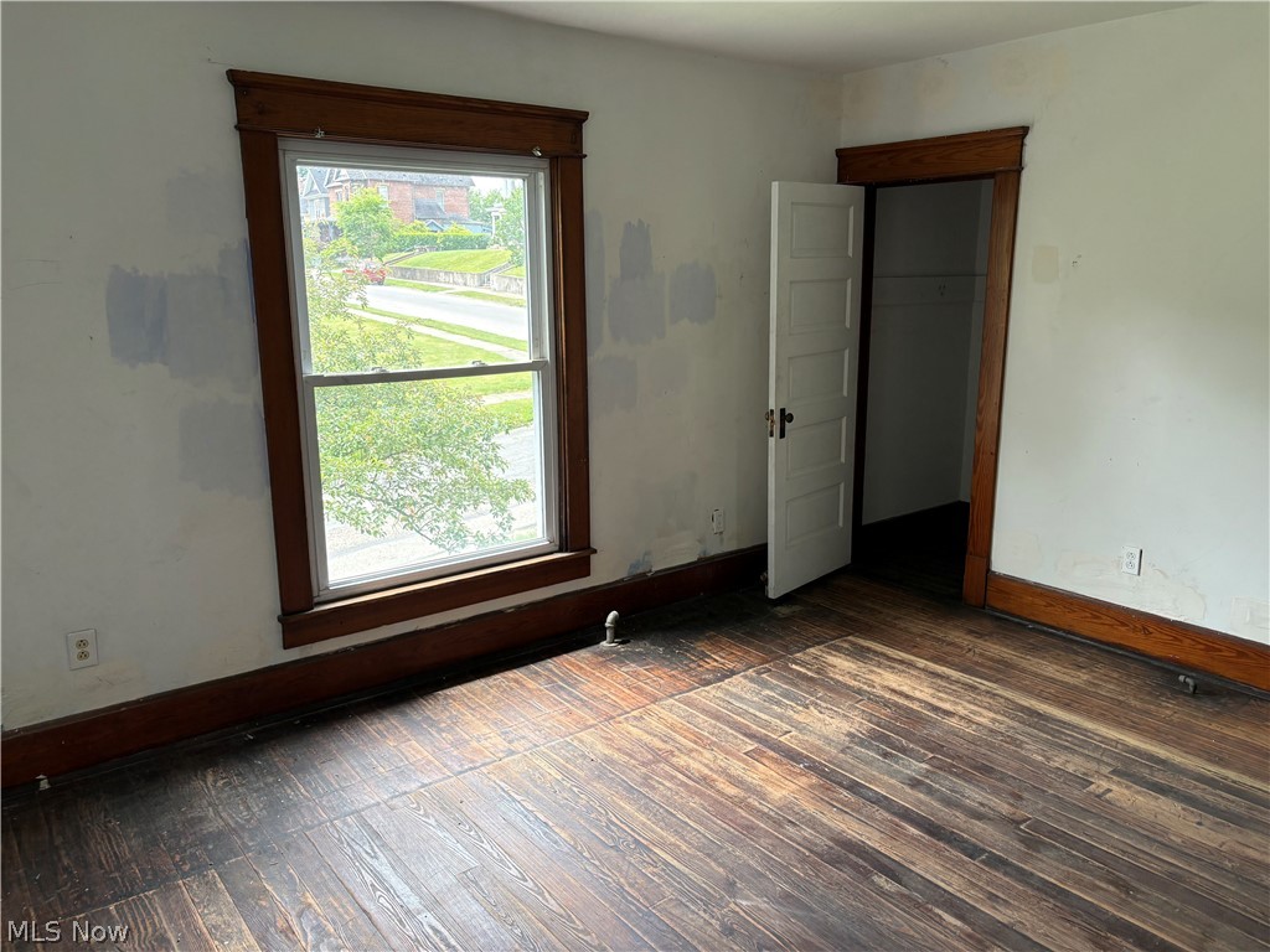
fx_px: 954
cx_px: 635
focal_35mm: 26
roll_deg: +0.7
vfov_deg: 53.1
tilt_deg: -9.0
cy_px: 476
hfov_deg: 67.3
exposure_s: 1/174
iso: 80
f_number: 1.6
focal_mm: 5.96
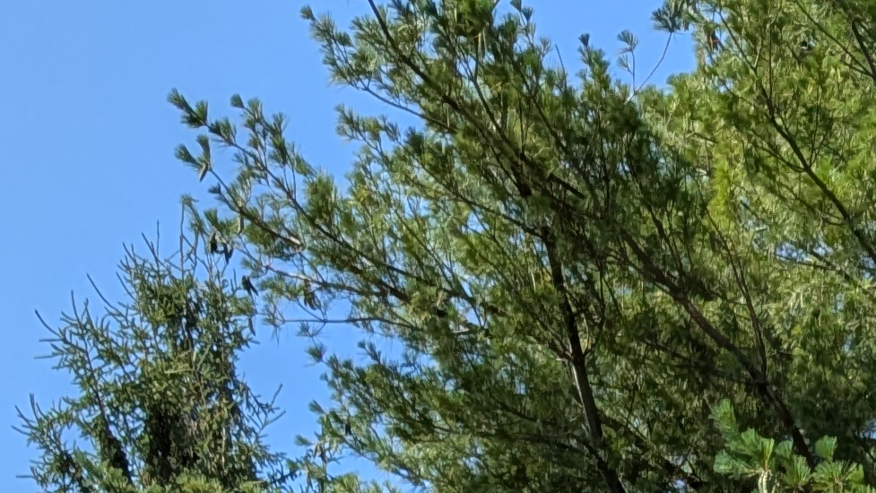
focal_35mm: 107
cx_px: 617
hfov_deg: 19.9
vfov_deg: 9.8
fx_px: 2486
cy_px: 1229
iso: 50
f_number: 1.7
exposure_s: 1/2309
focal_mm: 4.53
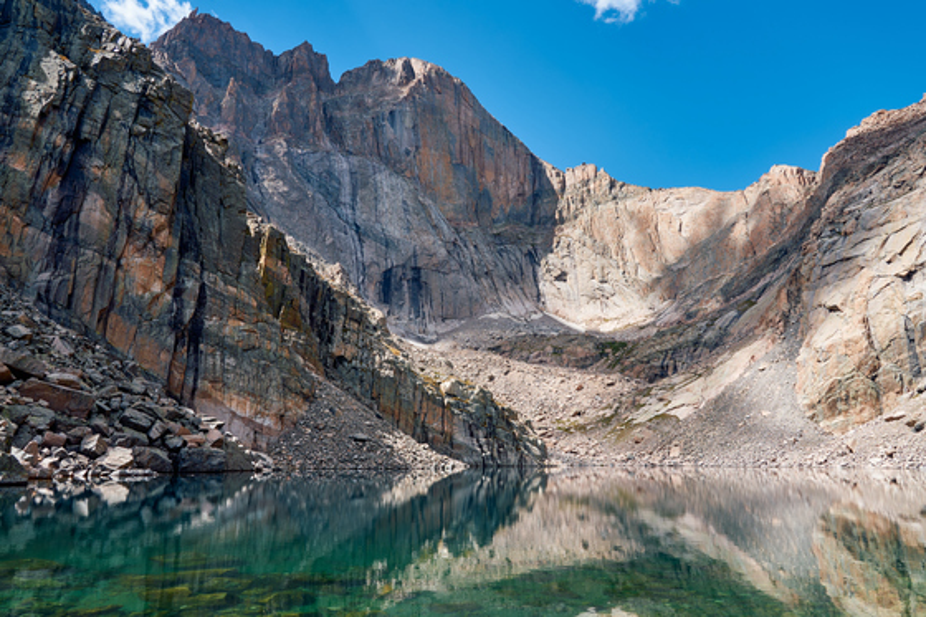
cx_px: 463
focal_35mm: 24
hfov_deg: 73.8
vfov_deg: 53.1
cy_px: 308
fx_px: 617
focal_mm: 24
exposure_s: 1/50
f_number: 14
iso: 100
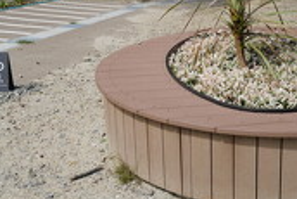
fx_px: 537
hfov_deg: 30.9
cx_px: 178
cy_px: 60
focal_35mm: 65
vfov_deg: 20.9
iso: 100
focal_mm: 28
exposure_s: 1/640
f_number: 5
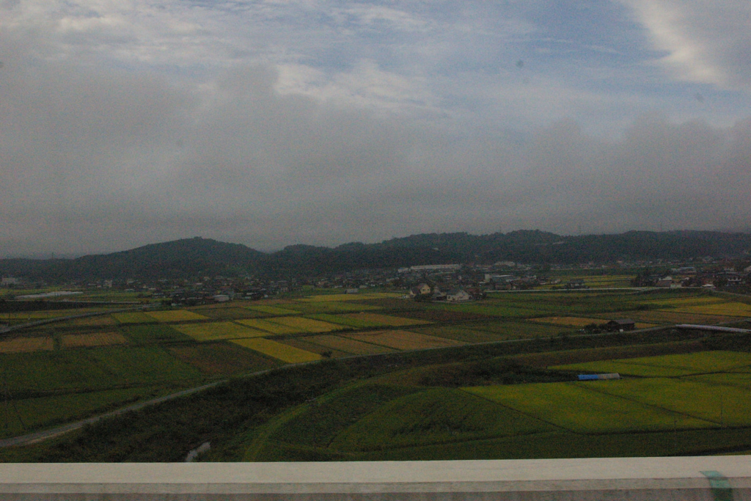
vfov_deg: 36.9
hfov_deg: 53.1
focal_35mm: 36
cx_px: 376
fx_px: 751
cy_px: 250
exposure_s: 1/3000
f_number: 13
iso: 3200
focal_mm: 24
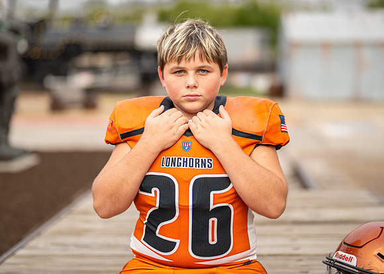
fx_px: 690
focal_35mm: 63
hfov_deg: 31.1
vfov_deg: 22.5
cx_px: 204
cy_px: 128
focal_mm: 50
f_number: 1.2
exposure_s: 1/2000
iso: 100
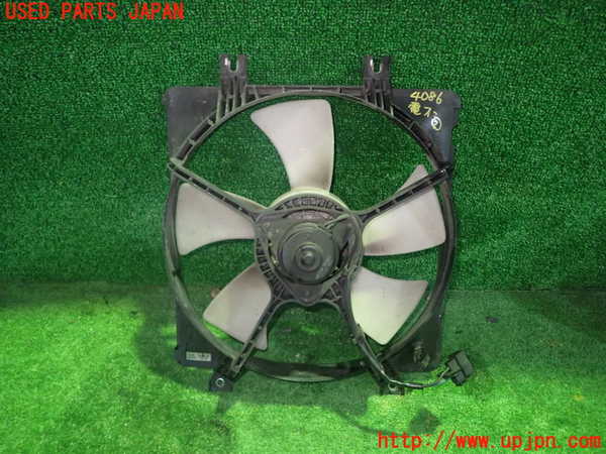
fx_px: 438
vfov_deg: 54.9
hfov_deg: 69.4
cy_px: 227
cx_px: 303
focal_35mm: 25
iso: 800
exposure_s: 1/25
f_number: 2
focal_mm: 4.5
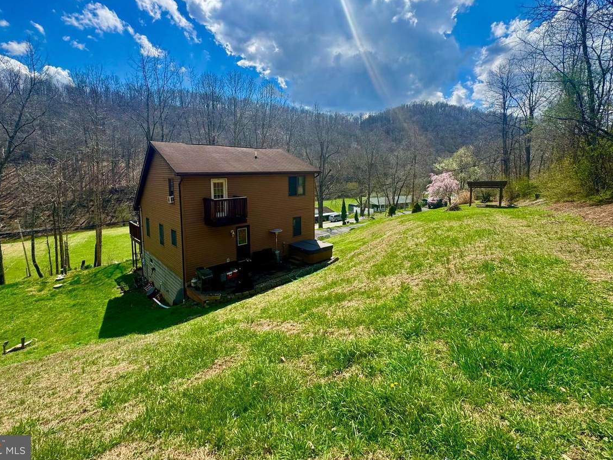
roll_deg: +0.1
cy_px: 200
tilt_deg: -6.8
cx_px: 296
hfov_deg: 94.5
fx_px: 283
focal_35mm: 16
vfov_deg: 77.7
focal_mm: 2.22
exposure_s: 1/1094
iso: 50
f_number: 2.2
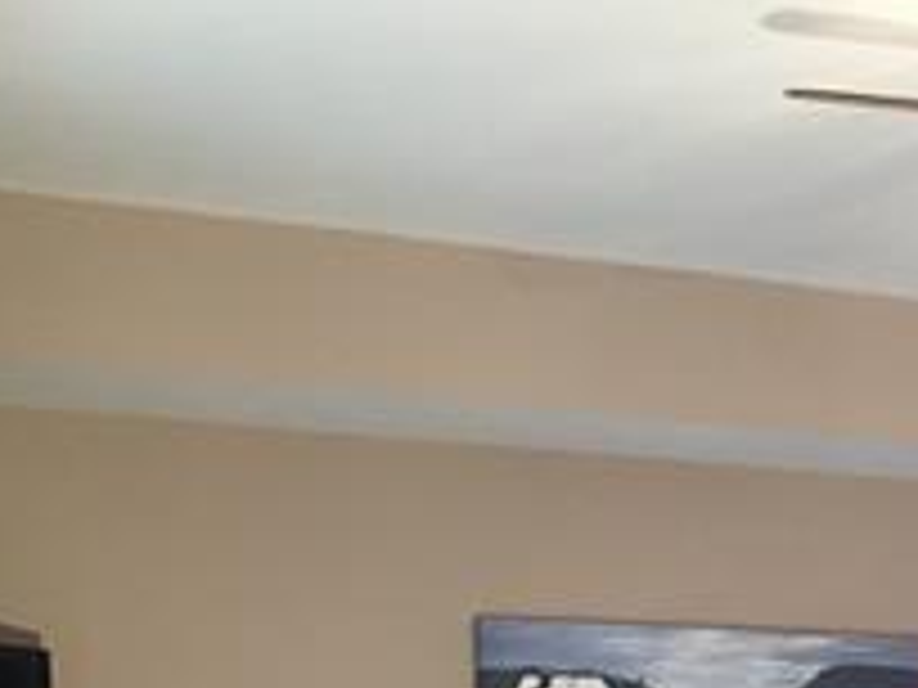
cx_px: 1251
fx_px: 2413
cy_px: 985
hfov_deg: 19.5
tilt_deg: -2.7
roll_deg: -0.5
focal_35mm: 91
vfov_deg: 15.2
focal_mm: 4.15
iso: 125
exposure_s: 1/30
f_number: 2.2
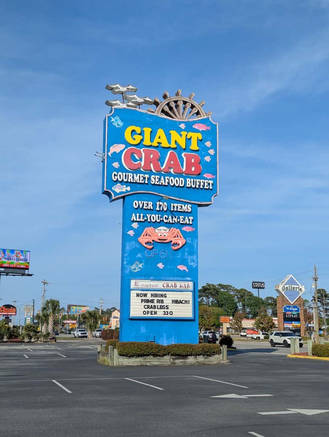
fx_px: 607
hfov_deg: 30.3
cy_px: 218
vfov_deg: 39.6
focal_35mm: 48
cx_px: 164
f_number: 1.85
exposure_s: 1/3802
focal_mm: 6.81
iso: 44
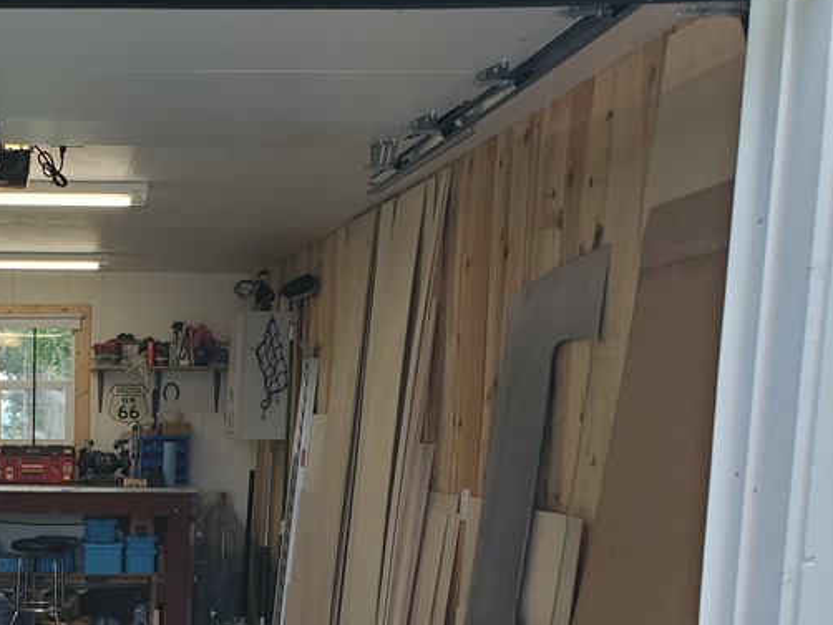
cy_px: 598
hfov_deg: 33.1
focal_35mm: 53
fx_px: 1276
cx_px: -5
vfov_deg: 26.3
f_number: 2.4
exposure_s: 1/122
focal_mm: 4.3
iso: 50
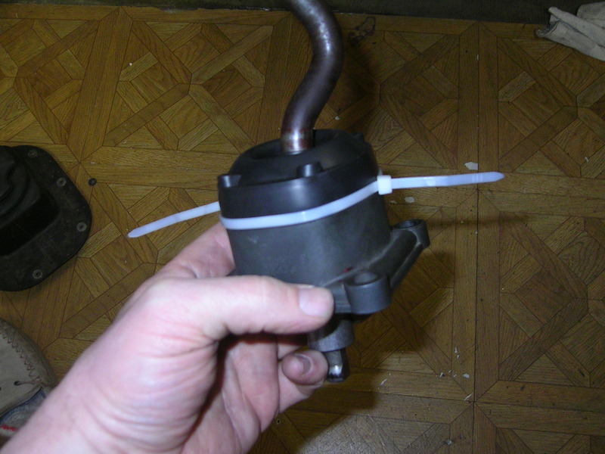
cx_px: 302
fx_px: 629
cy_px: 227
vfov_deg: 39.7
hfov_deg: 51.4
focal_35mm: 36
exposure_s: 1/30
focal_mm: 5.6
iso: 100
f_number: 2.8
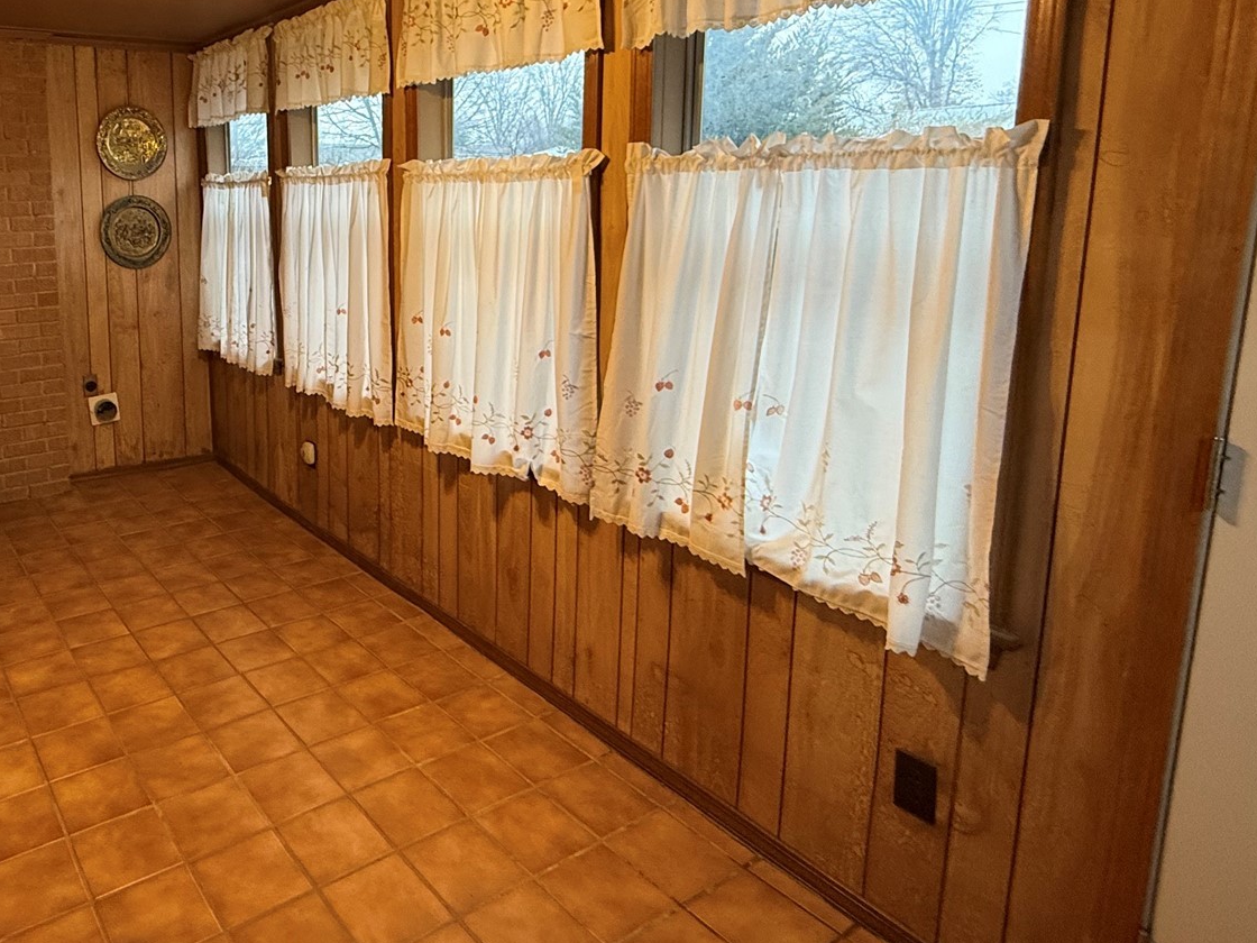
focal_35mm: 24
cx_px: 320
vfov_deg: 55.7
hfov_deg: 67.2
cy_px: 320
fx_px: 872
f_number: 2.2
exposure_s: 1/60
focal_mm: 2.22
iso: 250
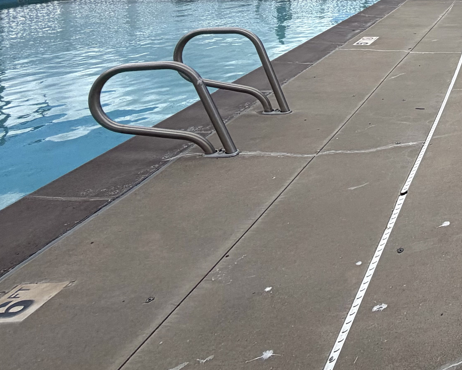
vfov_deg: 34.4
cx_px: 588
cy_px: -68
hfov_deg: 36.1
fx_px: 479
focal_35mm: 35
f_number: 2.2
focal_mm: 2.22
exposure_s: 1/1001
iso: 20
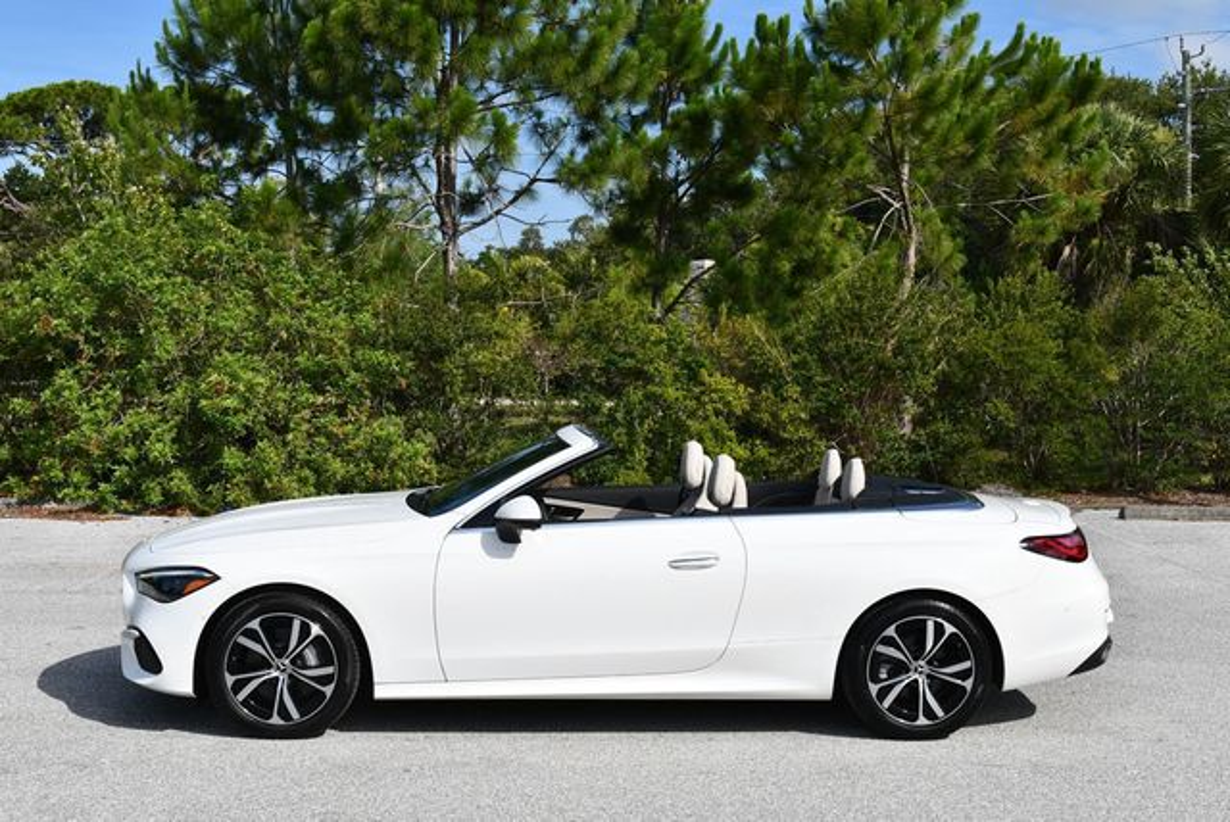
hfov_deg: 41.1
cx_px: 615
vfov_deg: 28.1
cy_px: 411
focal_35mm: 48
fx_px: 1641
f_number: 9
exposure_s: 1/320
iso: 100
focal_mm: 24
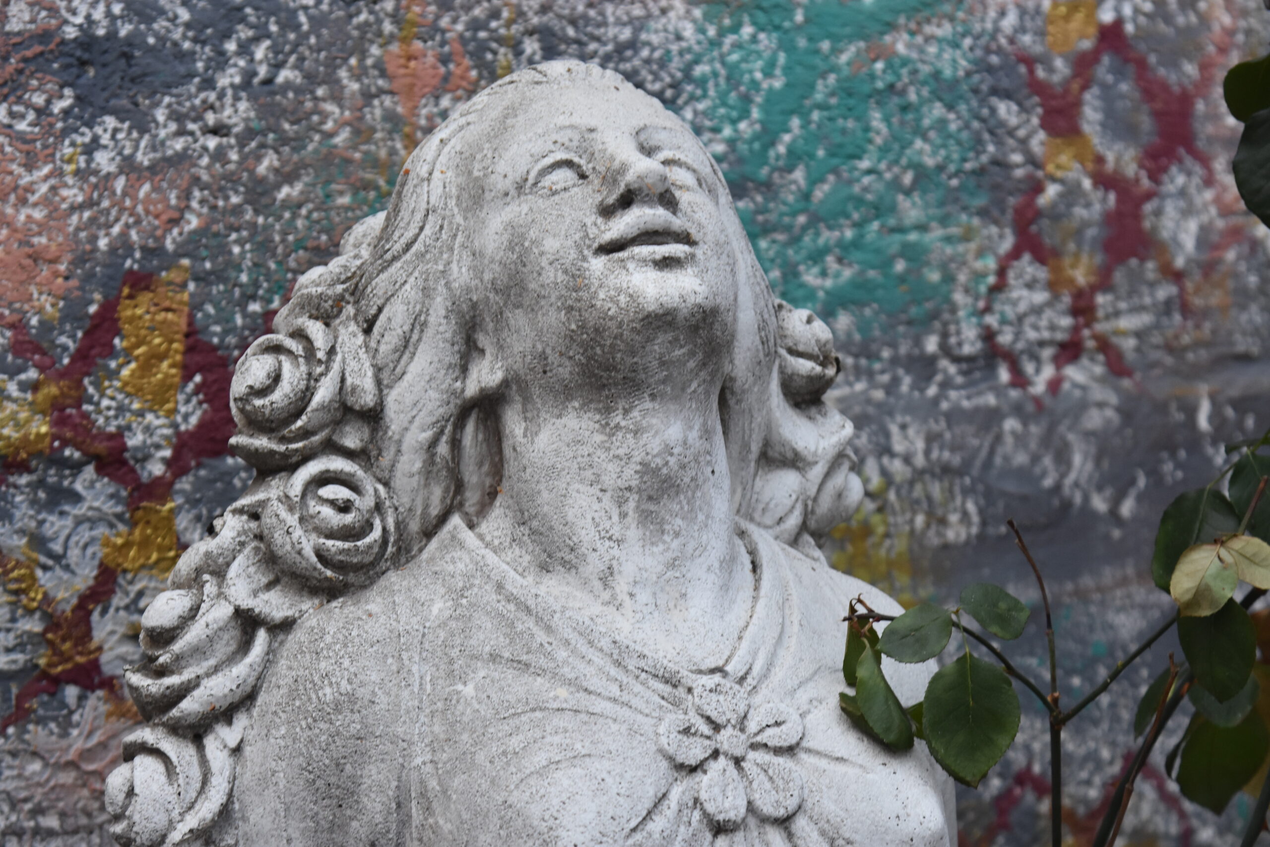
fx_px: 3281
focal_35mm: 93
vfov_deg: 14.7
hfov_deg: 21.9
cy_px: 424
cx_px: 635
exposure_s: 1/80
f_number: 4.5
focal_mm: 62
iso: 800
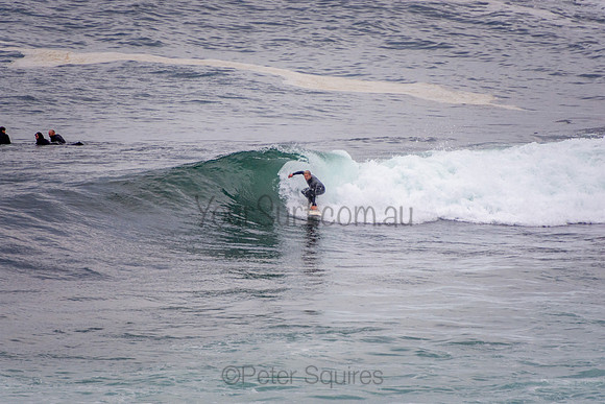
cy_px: 202
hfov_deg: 3.4
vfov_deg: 2.3
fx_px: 10085
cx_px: 302
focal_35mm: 600
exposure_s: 1/250
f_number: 5.6
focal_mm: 400
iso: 720
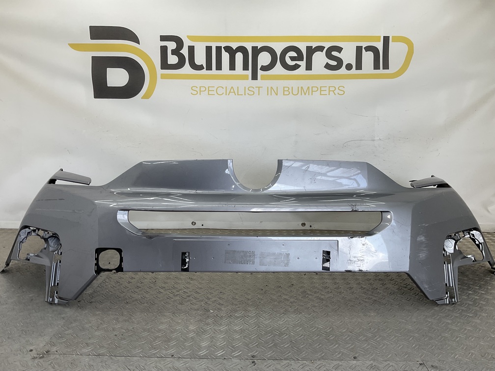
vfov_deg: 48.2
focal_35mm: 29
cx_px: 248
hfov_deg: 61.7
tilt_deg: -11.3
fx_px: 415
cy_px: 186
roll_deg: -1.4
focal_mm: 3
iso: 16
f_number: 1.8
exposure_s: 1/177
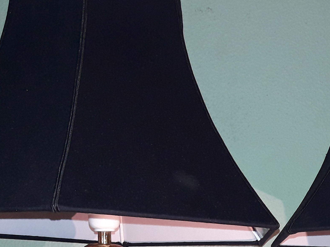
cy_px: 296
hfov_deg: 25.9
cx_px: 265
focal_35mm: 74
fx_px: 705
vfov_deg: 18.8
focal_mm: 3.7
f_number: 1.9
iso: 100
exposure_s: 1/40
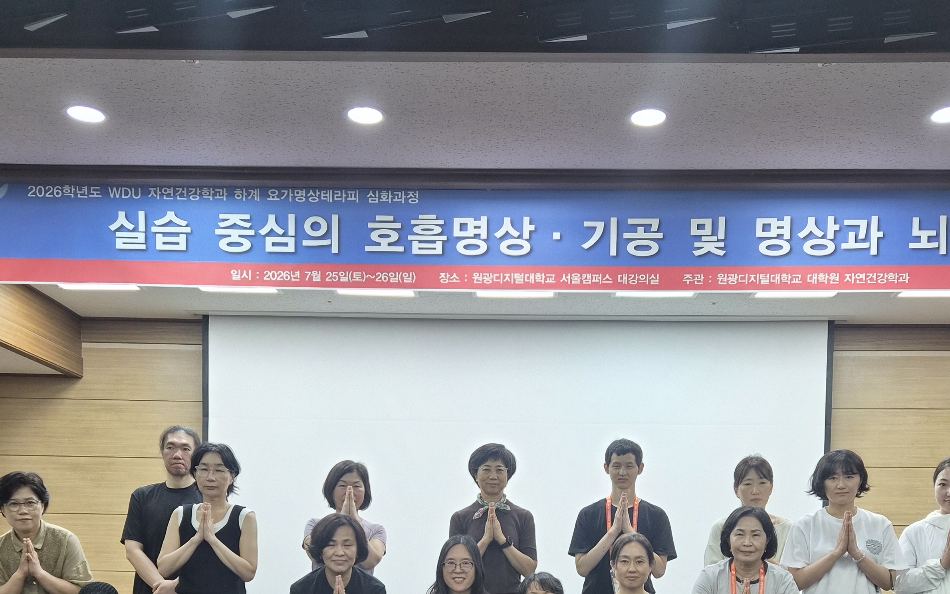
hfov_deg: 48.2
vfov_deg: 29.3
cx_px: 492
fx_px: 1062
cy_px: 584
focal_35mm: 41
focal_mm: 5.4
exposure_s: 1/120
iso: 250
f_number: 1.8
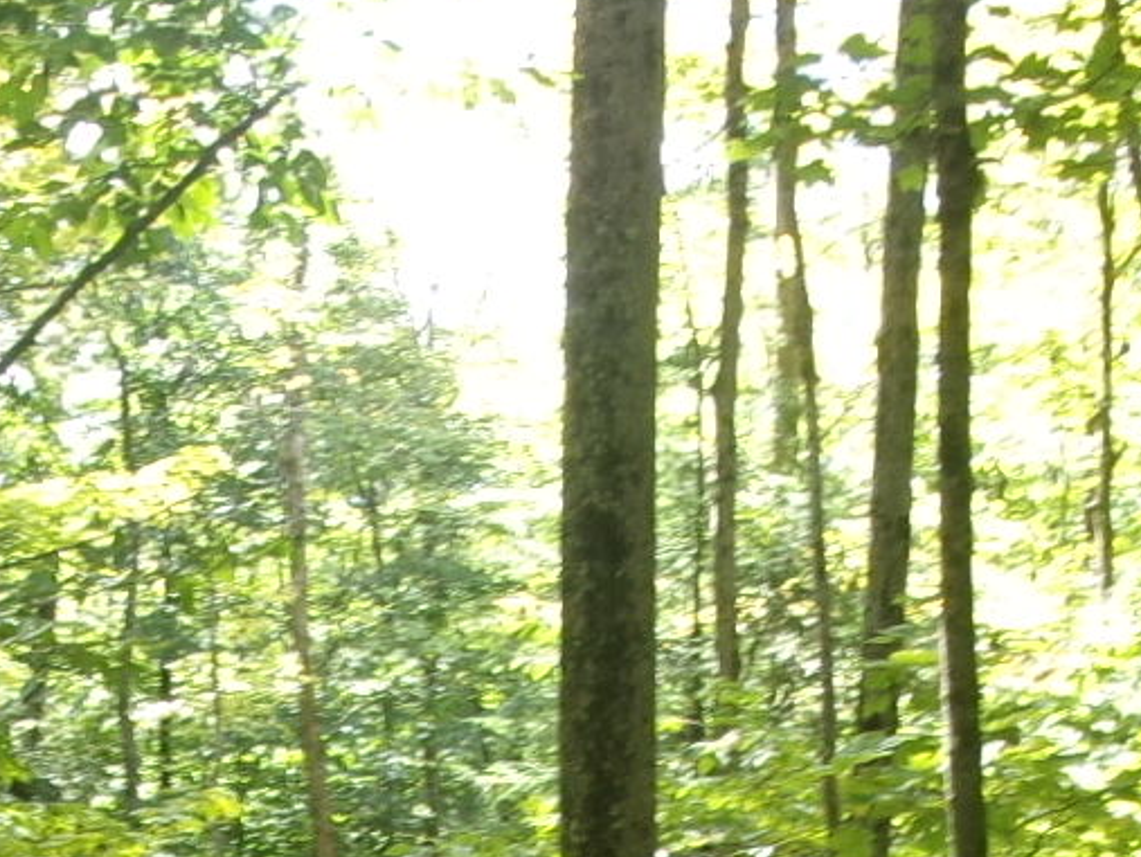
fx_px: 3727
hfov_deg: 17.3
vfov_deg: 12.4
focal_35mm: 113
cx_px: 338
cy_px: 1352
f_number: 3.9
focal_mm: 5.1
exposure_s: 1/50
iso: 100
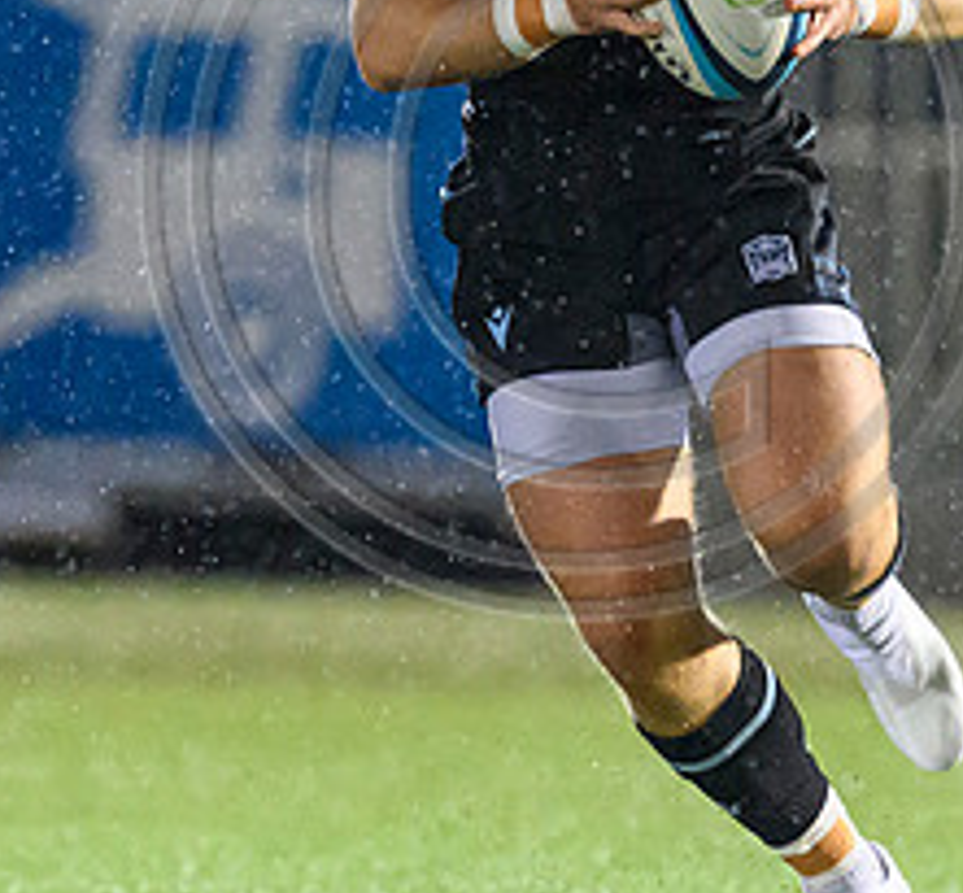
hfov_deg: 0.9
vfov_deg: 0.9
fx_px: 58800
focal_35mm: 1937
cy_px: 360
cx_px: 738
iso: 8000
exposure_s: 1/1000
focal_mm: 400
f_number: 3.2
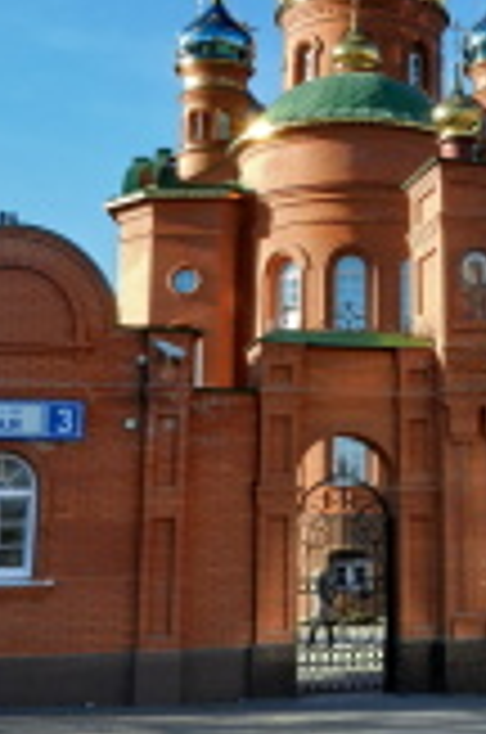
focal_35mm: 65
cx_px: 450
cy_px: 178
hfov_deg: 20.4
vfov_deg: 30.5
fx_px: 1322
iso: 160
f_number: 3.6
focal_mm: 5.1
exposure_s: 1/640
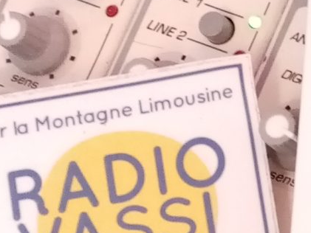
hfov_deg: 11.6
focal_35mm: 158
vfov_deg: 9.4
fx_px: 1420
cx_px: 549
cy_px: 60
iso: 832
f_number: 1.8
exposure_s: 1/20
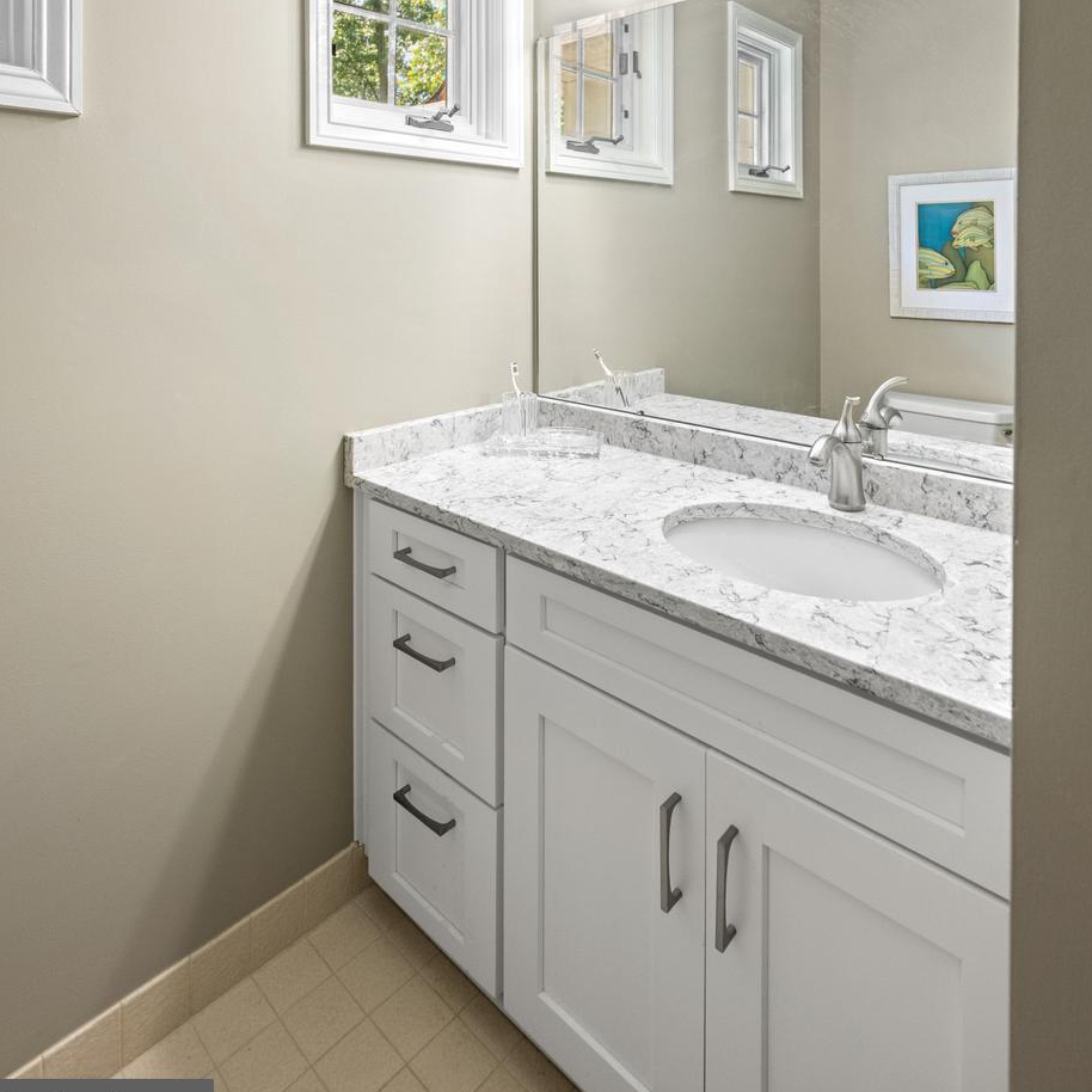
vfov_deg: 69.4
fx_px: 714
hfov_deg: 74.8
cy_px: 259
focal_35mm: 20
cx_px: 527
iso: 1600
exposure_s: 1/15
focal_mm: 14
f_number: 5.6
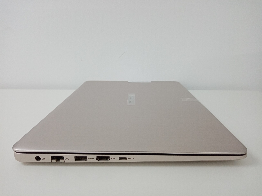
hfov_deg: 67.3
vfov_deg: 53.1
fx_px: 197
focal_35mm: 26
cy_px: 98
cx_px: 131
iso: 172
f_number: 1.8
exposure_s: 1/100
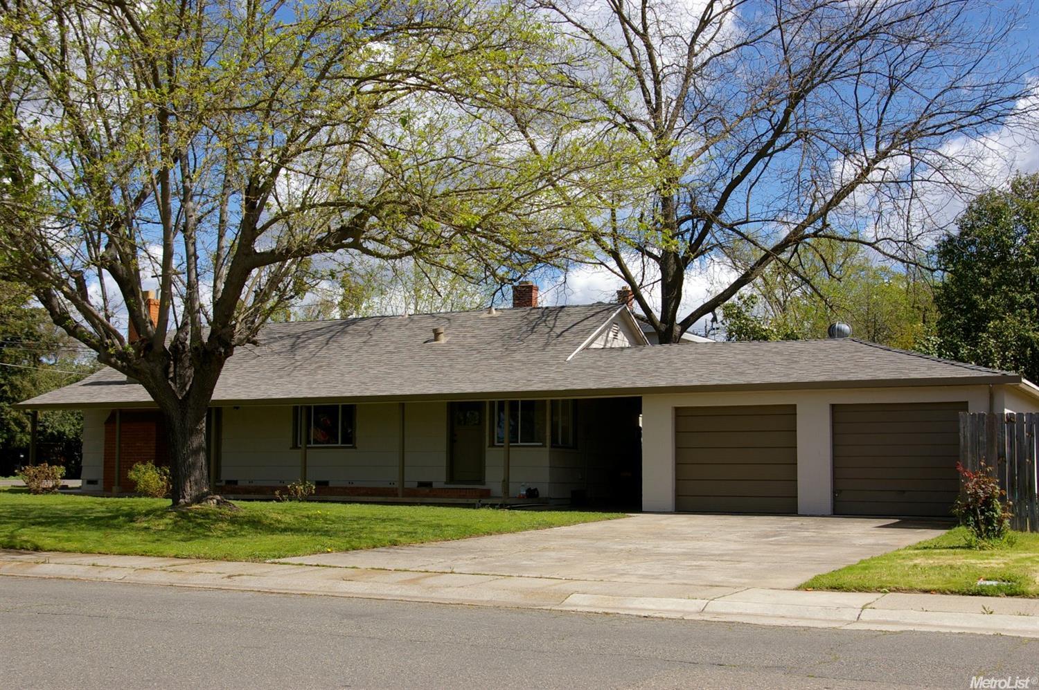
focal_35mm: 46
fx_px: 1341
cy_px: 345
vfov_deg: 28.9
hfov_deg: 42.4
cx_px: 520
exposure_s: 1/500
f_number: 8
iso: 200
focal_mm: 31
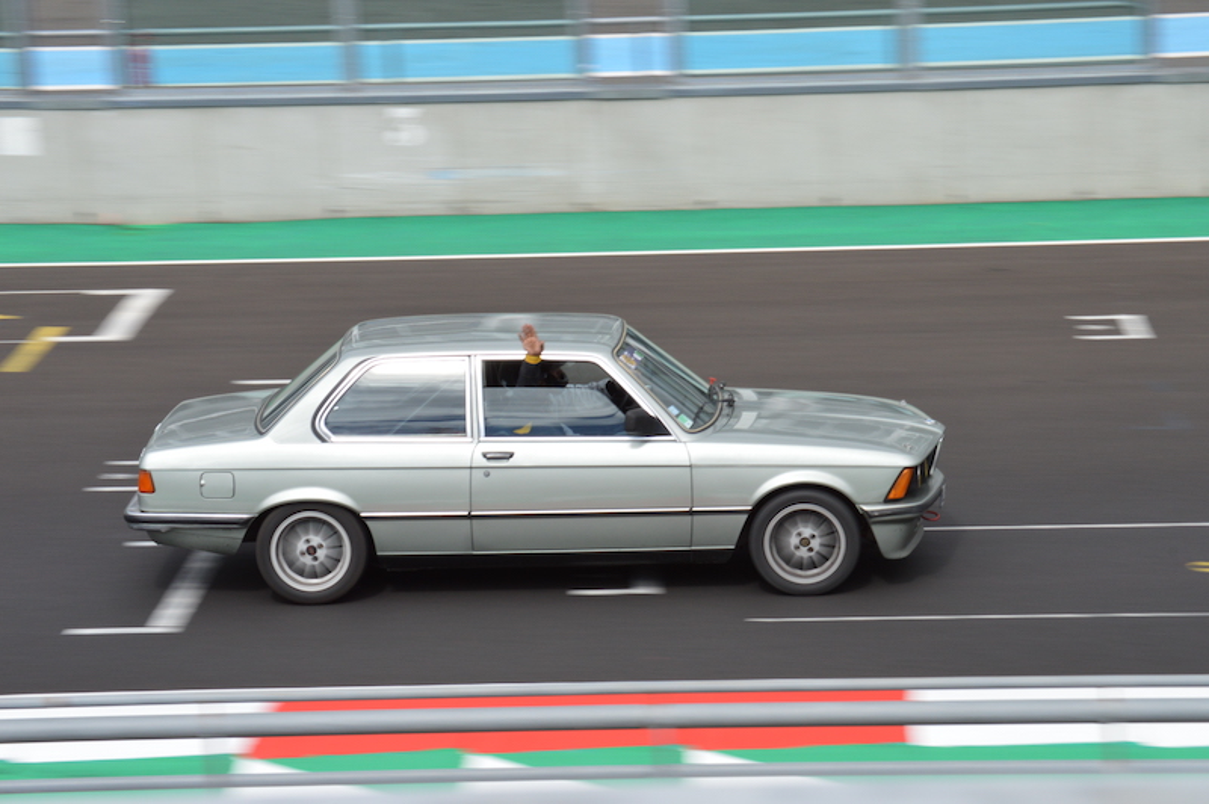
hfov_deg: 16.7
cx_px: 604
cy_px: 402
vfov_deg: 11.1
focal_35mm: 123
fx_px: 4127
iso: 400
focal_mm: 82
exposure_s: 1/250
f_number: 16
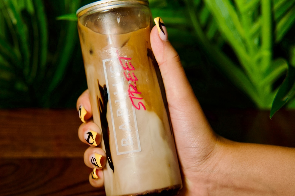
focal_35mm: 98
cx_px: 121
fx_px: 803
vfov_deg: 14.0
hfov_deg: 20.8
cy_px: 97
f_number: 4.5
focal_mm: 81
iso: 2000
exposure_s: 1/250
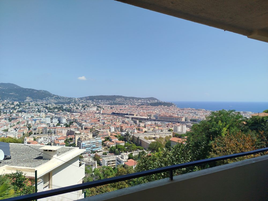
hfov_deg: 71.6
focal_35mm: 24
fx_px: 186
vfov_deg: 56.8
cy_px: 100
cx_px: 134
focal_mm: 5.31
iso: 50
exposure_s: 1/1063
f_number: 1.7
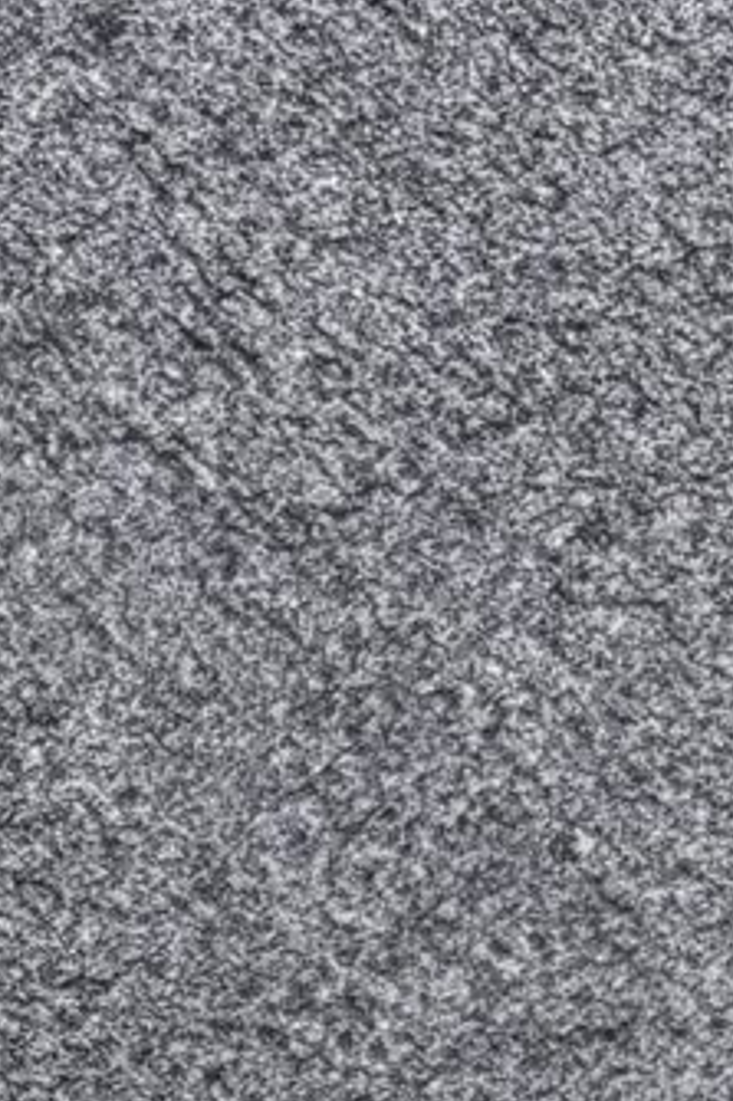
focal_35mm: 155
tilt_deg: -83.0
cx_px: -812
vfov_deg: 11.8
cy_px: 2225
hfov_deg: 8.3
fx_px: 4738
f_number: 1.6
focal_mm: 5.96
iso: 50
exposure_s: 1/2398
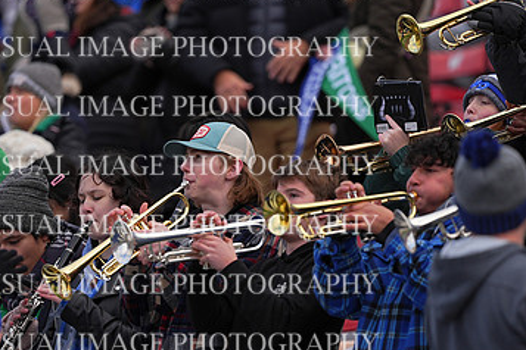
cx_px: 165
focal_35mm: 487
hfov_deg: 4.2
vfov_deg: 2.8
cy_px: 195
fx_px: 7115
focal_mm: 300
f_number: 2.8
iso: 250
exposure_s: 1/2500
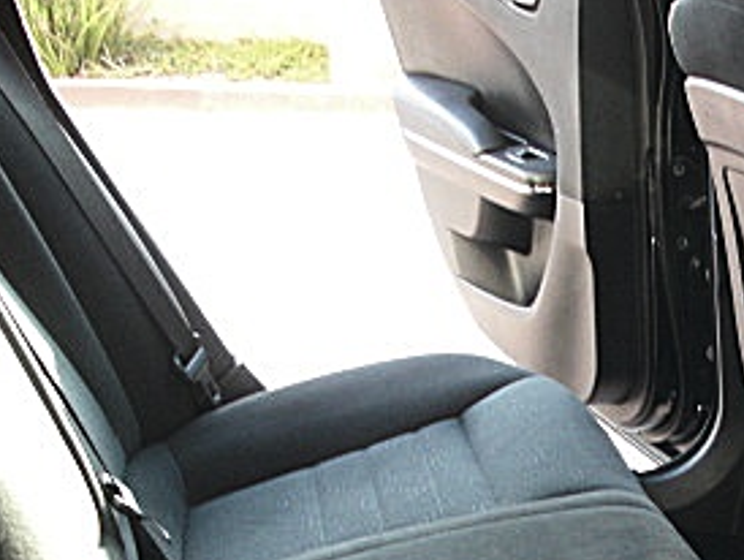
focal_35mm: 84
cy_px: 644
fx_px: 1807
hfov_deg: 22.6
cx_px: 690
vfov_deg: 16.9
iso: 200
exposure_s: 1/80
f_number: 2.8
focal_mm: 6.3
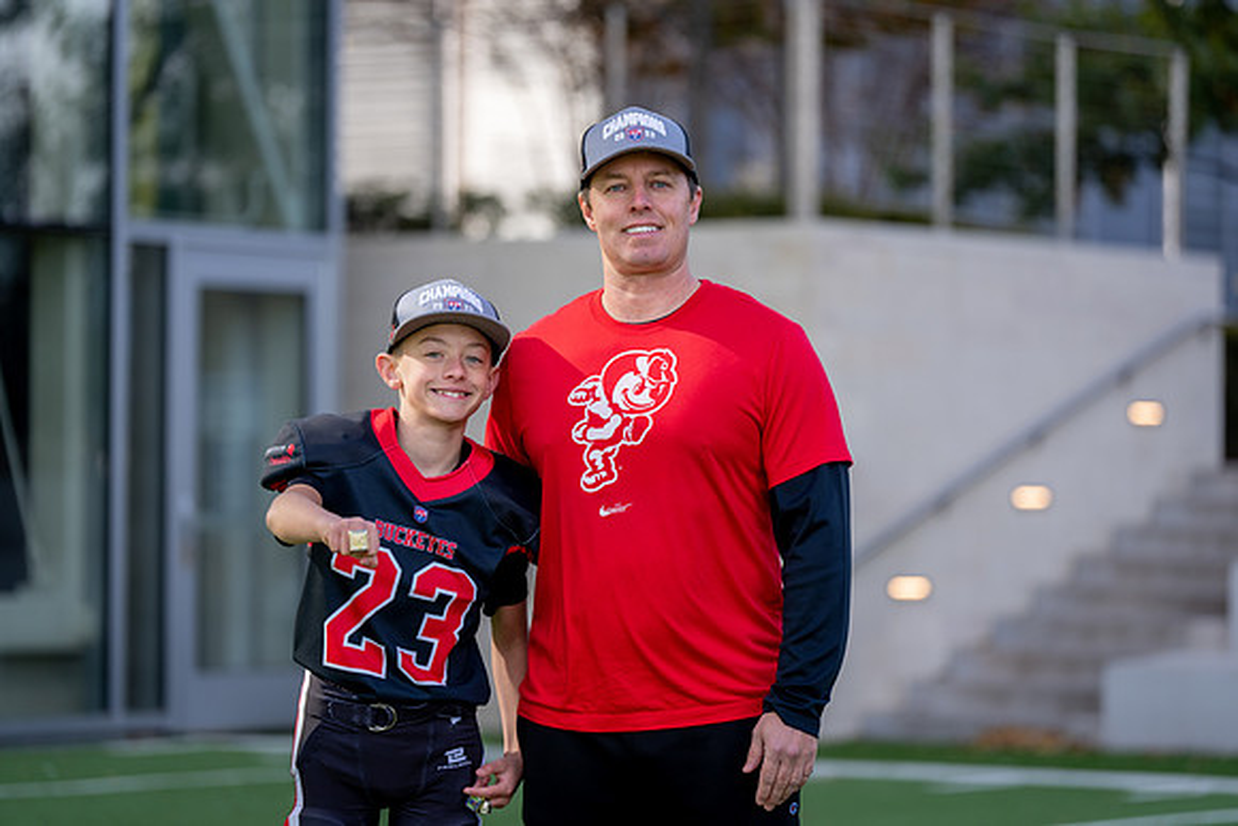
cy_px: 413
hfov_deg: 15.2
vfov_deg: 10.2
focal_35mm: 135
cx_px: 619
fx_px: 4643
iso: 100
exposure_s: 1/500
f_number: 2.8
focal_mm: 135
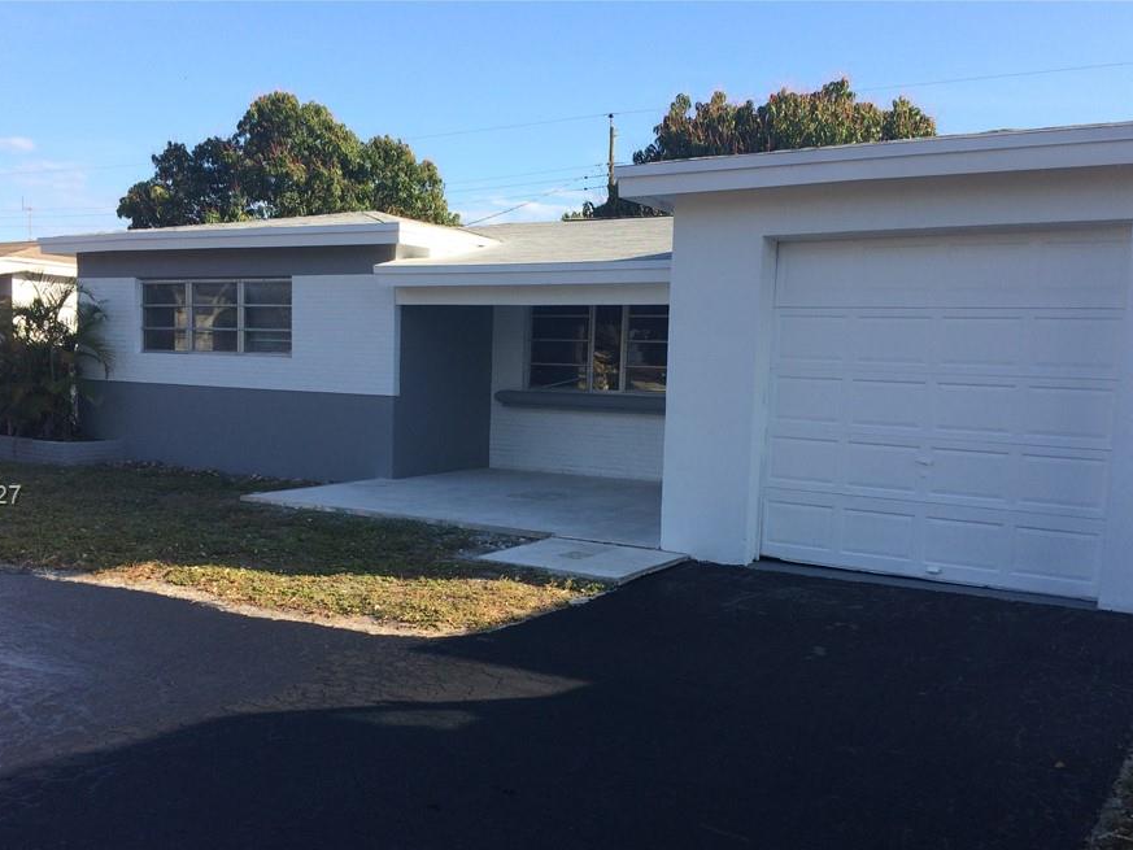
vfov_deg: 41.7
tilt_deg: -8.8
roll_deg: -2.8
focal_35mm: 34
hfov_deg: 53.9
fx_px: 1113
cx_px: 552
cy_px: 497
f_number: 2.2
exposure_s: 1/820
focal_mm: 4.15
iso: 32
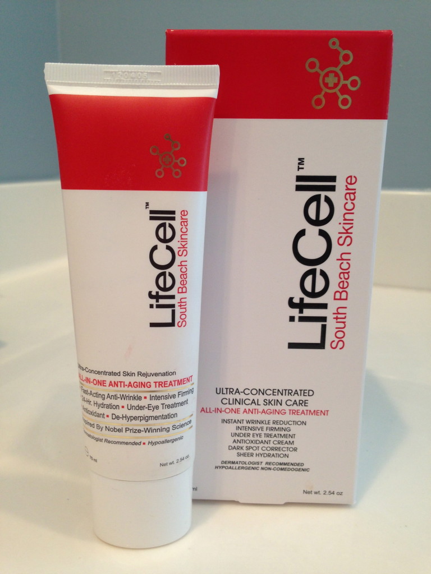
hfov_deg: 42.9
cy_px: 287
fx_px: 548
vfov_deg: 55.4
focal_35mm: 33
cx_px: 216
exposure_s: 1/20
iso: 80
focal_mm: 4.12
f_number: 2.4
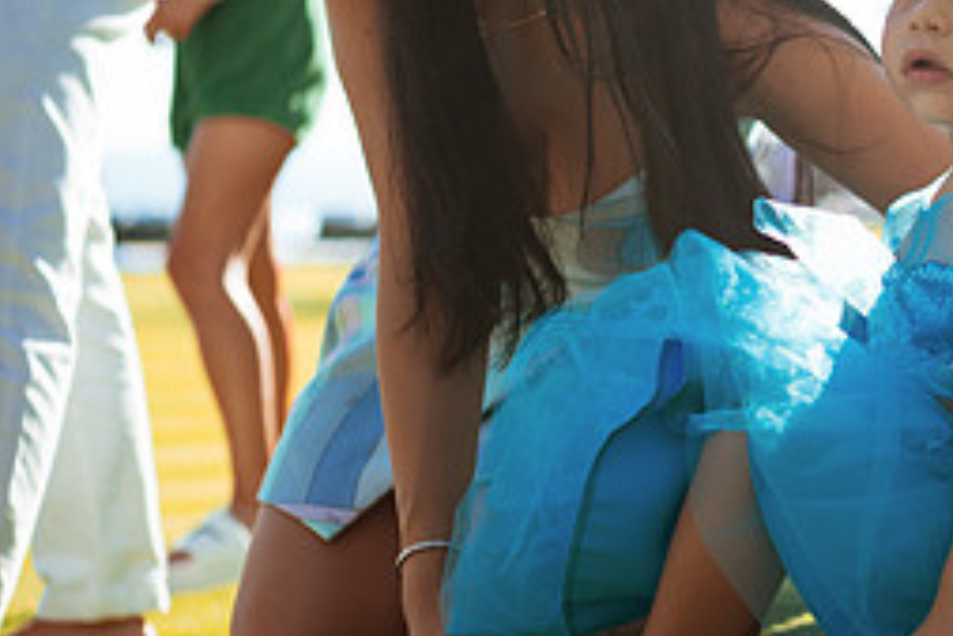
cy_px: 210
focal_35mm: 85
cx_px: 907
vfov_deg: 16.1
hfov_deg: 23.1
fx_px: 2251
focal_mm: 35
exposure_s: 1/1600
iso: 100
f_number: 1.8
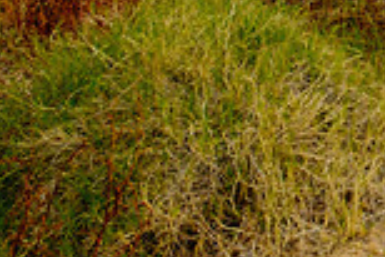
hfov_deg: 19.8
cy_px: -124
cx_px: 670
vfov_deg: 15.9
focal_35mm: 79
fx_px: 846
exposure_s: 1/600
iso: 200
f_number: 4
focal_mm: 13.8
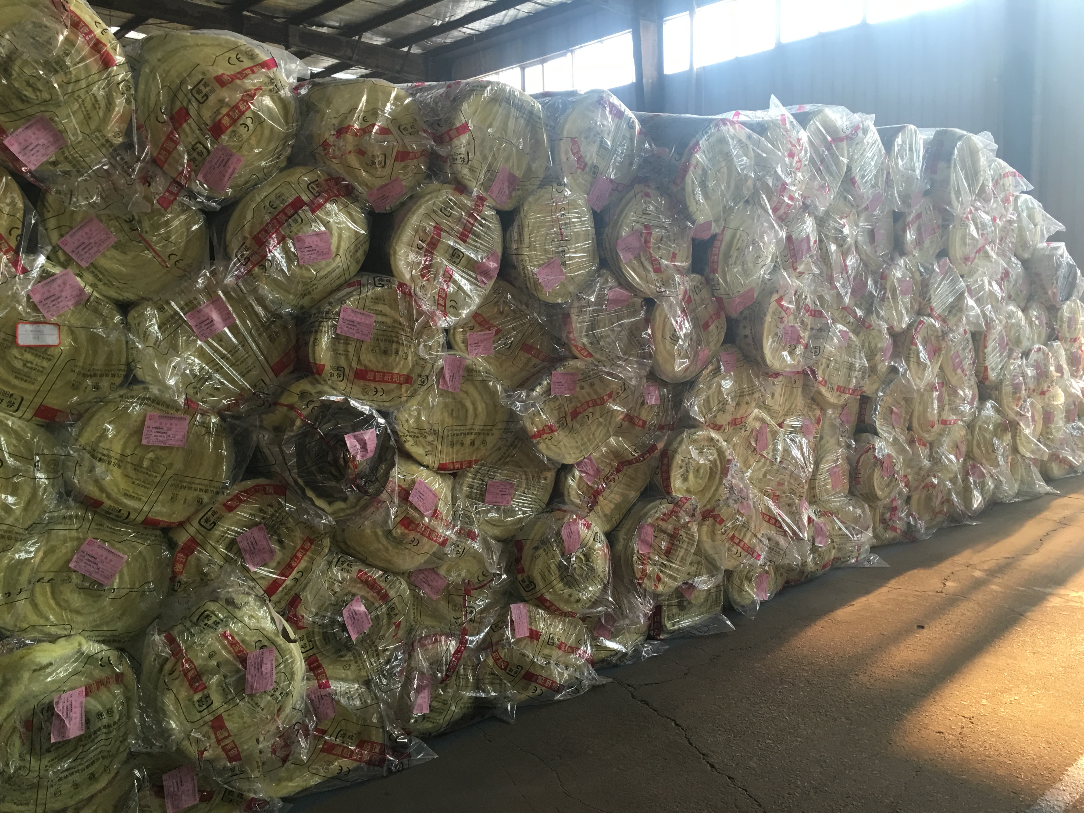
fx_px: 908
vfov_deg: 48.2
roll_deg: +0.0
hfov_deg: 61.7
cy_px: 406
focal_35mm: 29
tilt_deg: -7.8
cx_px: 542
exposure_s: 1/33
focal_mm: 4.15
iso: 40
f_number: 2.2
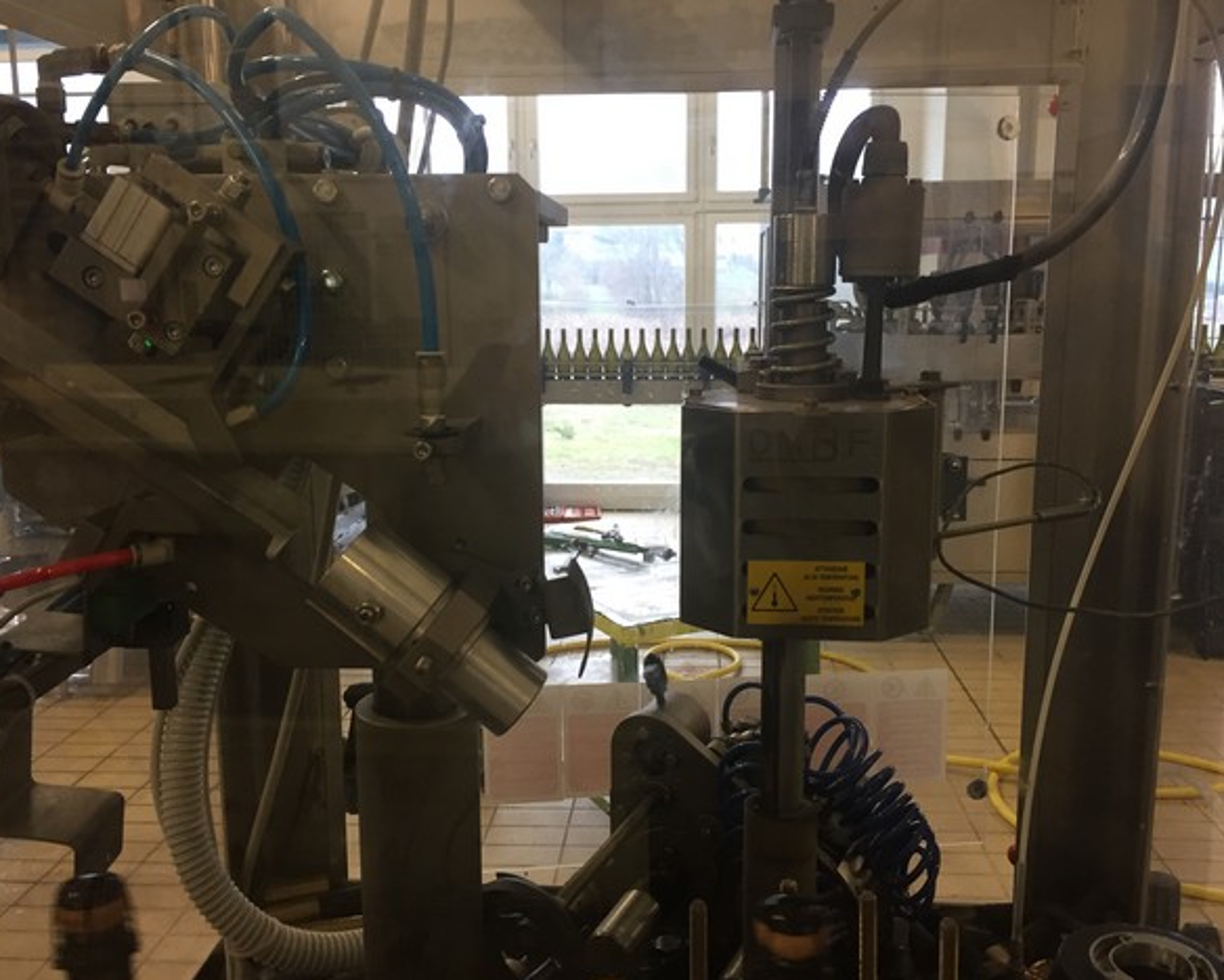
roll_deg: -0.7
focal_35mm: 31
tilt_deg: -9.0
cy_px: 482
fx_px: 1124
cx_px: 614
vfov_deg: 47.2
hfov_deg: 57.1
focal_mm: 4.15
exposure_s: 1/33
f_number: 2.2
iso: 125
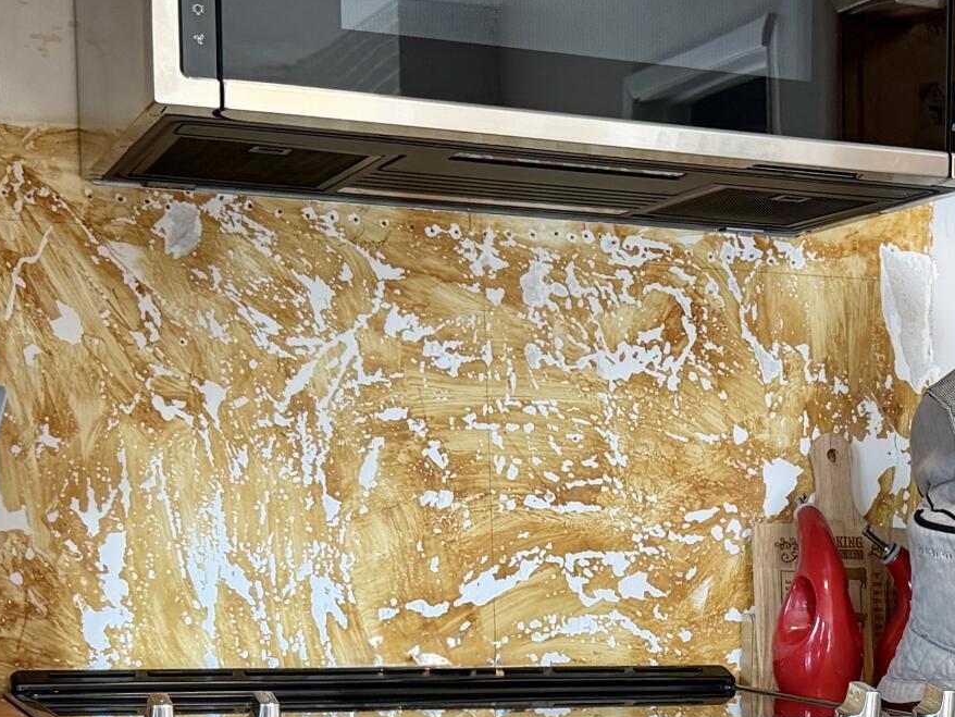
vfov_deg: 17.3
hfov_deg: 23.1
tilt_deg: -8.3
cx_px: 907
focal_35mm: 82
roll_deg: -0.1
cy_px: 838
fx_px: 2263
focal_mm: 6.76
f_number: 1.78
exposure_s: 1/120
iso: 200
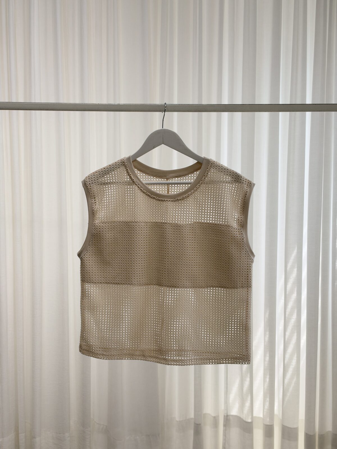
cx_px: 168
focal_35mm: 48
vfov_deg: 39.7
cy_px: 224
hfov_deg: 30.3
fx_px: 623
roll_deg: -0.4
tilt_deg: -4.2
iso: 64
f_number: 1.8
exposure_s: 1/152
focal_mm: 6.93
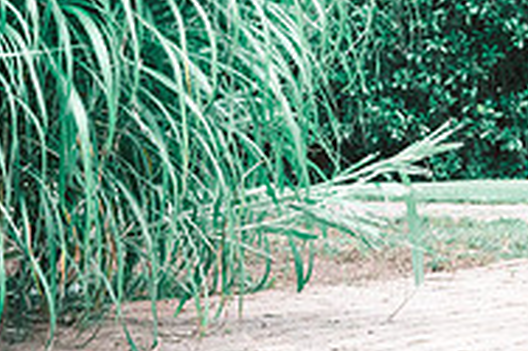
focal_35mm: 227
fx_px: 3326
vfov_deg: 6.0
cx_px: 713
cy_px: -129
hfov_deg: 8.9
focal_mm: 70
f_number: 10
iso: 5600
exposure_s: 1/640
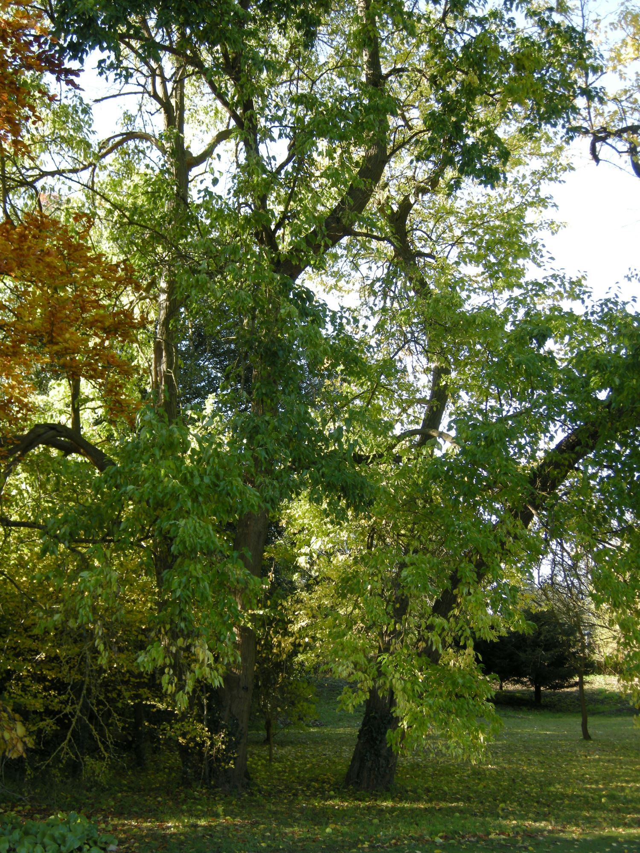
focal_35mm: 47
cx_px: 320
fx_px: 1159
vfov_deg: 40.4
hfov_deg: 30.9
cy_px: 426
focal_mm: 10.1
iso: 64
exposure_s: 1/72.4
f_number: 3.1
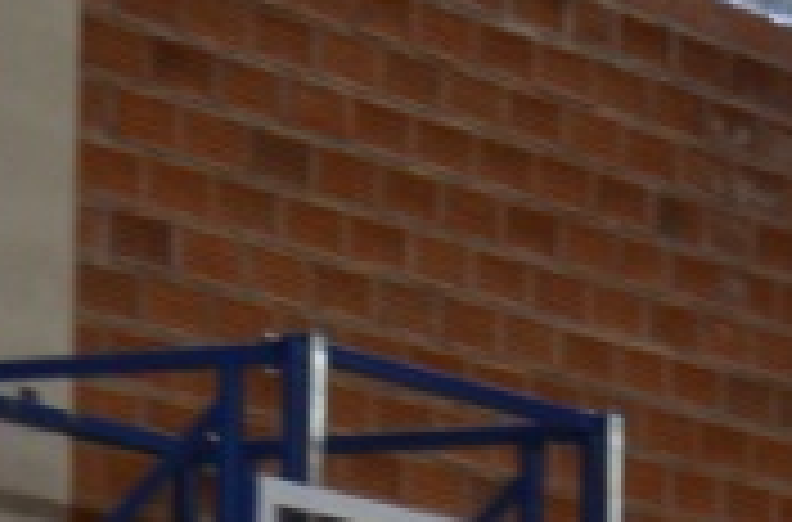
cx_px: 554
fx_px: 7278
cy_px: 1341
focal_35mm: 332
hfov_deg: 6.2
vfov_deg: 4.0
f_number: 4.5
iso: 800
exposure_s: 1/40
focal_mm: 38
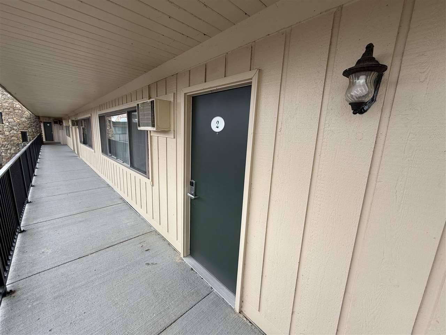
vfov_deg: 85.7
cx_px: 223
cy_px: 168
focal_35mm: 14
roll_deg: -2.1
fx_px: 180
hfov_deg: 102.1
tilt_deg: -10.6
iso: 50
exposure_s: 1/232
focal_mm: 2.22
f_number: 2.2
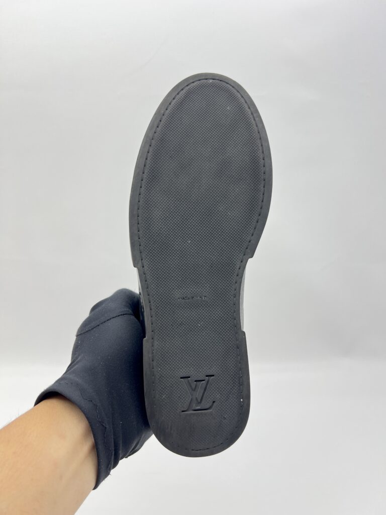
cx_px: 193
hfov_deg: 53.1
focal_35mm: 26
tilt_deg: -17.4
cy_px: 258
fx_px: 387
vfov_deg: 67.3
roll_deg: +0.4
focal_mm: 5.7
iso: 40
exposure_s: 1/100
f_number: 1.5
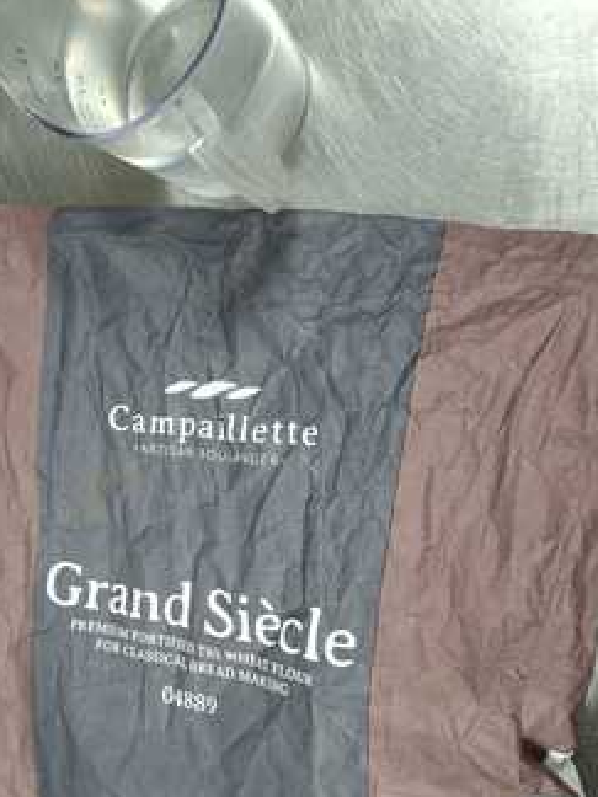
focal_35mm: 34
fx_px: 783
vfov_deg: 52.8
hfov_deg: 41.2
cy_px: 540
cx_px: 198
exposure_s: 1/50
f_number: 1.8
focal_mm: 4.69
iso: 125
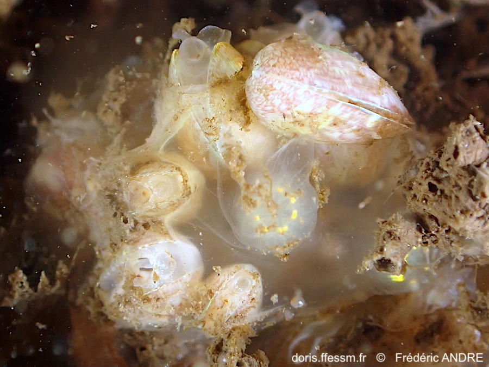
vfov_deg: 14.8
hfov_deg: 19.6
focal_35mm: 100
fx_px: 1413
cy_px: 184
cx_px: 244
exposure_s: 1/400
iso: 320
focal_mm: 18
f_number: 4.9
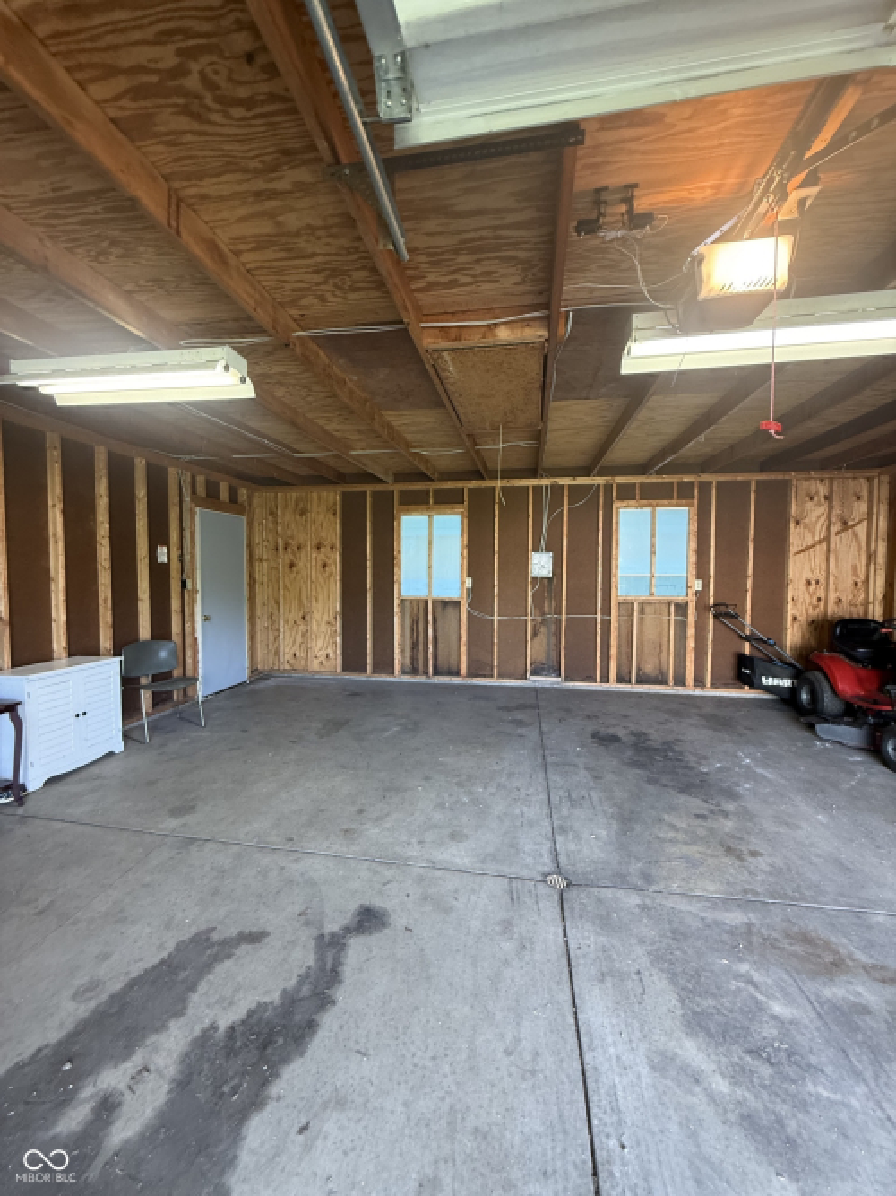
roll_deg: -0.1
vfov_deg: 102.1
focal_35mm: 14
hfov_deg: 85.7
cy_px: 598
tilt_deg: -1.0
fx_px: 483
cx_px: 448
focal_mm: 2.22
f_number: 2.2
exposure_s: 1/60
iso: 250
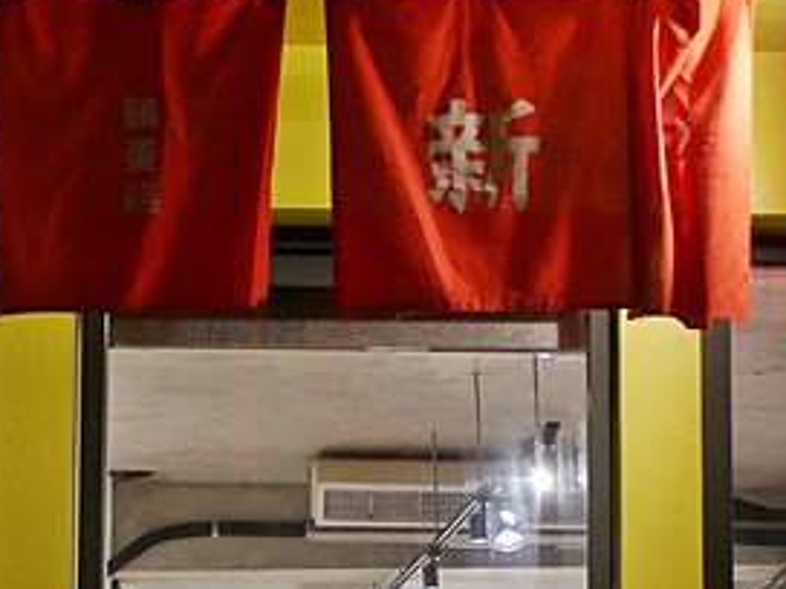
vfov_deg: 14.0
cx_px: 292
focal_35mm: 103
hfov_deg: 19.0
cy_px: 697
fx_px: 2339
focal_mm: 14
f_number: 2.5
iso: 1000
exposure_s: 1/60
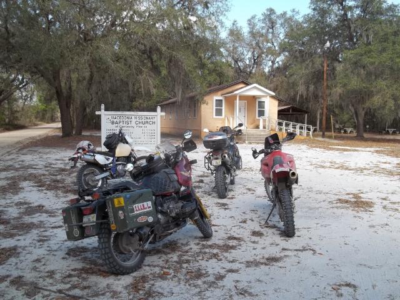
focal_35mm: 33
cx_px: 200
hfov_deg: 55.4
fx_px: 381
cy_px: 150
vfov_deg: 42.9
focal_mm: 5.9
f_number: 3.3
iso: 64
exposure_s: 1/250
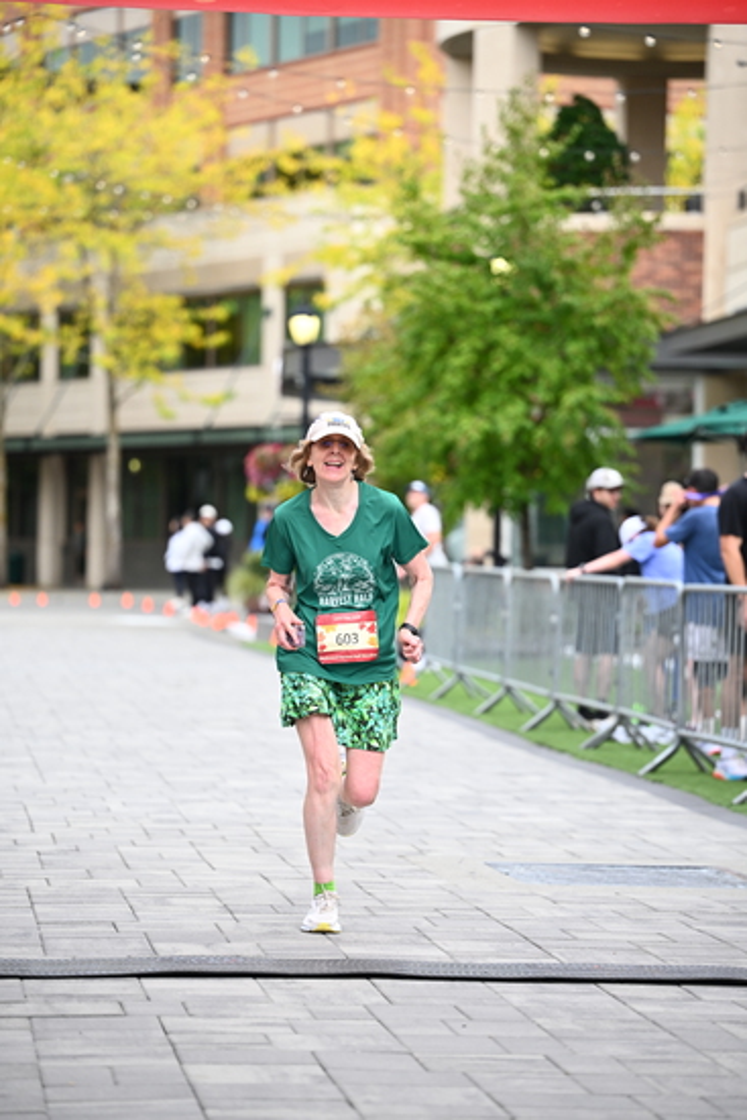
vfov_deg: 17.8
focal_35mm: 115
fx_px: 3577
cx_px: 374
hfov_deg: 11.9
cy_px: 560
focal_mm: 115
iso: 640
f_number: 2.8
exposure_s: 1/1600
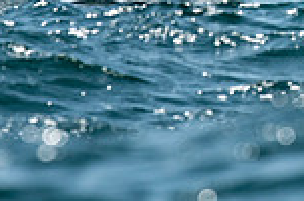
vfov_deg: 0.8
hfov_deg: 1.2
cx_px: 417
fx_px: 15025
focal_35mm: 1783
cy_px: -126
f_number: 5.6
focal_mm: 300
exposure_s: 1/2500
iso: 320
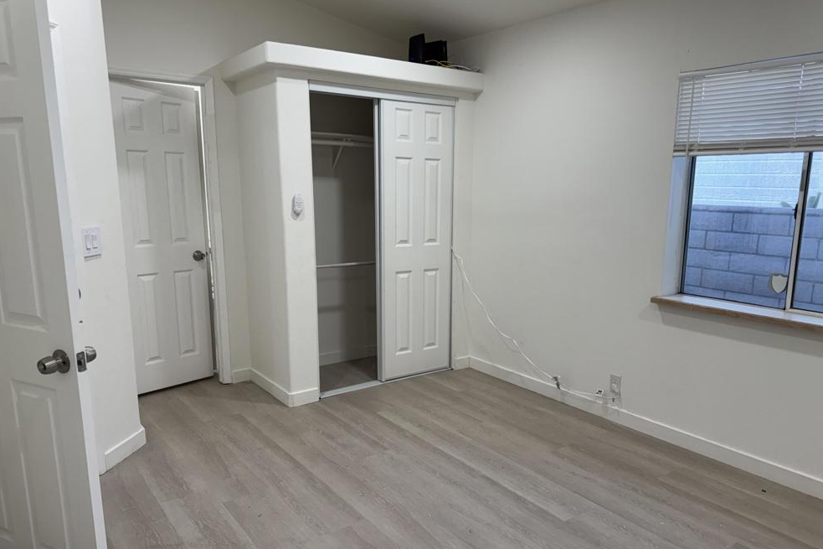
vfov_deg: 49.5
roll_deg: +0.1
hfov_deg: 69.4
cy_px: 303
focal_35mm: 26
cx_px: 425
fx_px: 594
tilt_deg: -11.8
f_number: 1.78
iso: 125
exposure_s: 1/120
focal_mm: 6.76
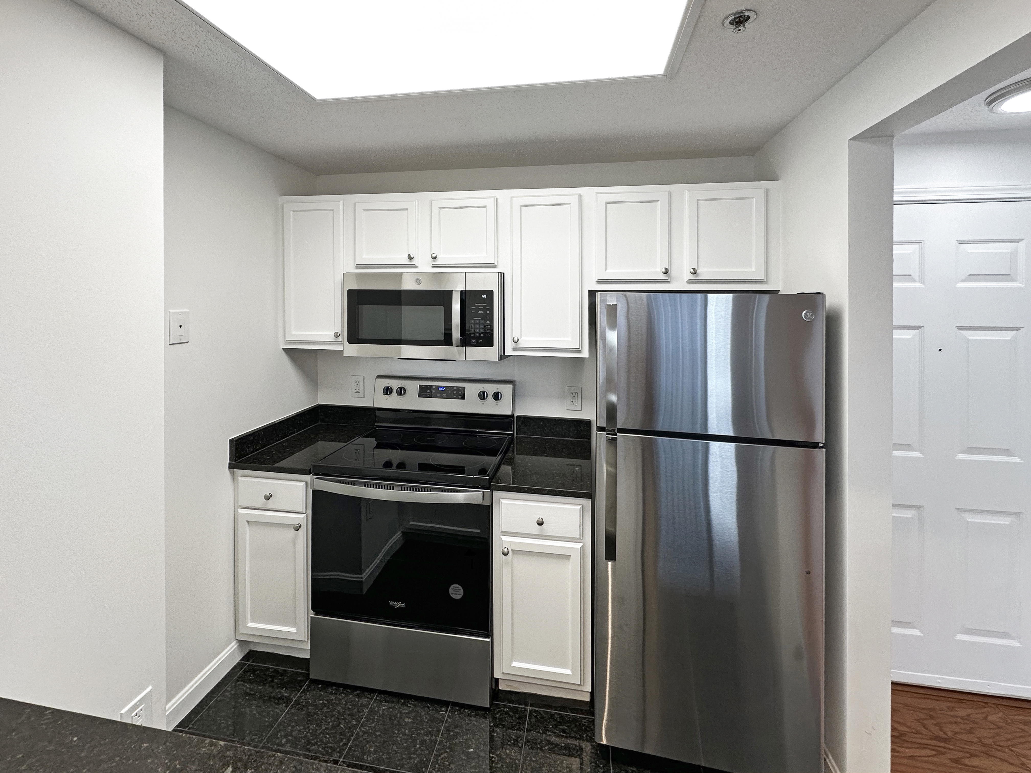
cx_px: 516
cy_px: 386
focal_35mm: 14
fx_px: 417
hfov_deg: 102.1
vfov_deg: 85.7
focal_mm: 2.22
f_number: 2.2
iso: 80
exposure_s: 1/120
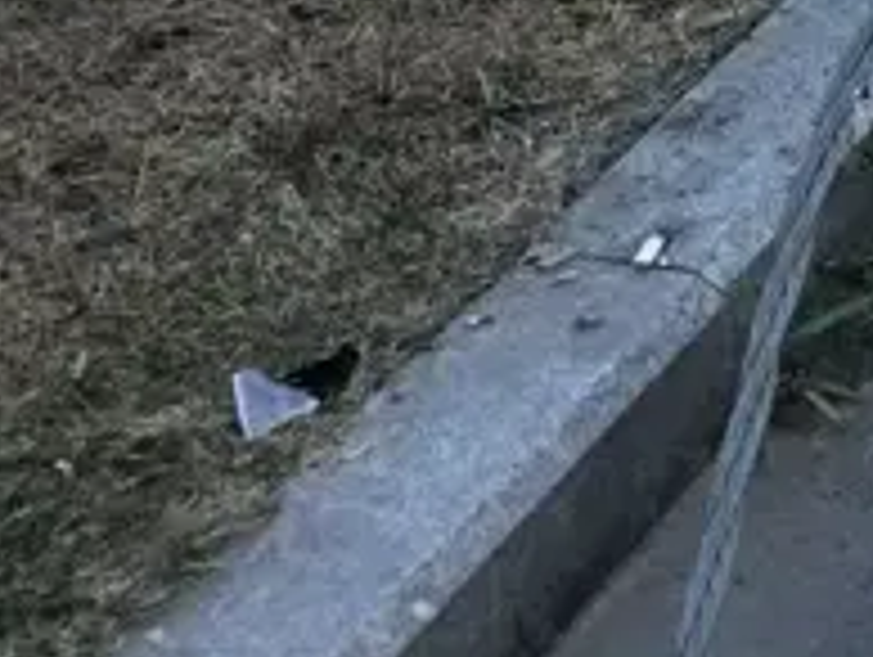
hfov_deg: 13.6
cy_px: -288
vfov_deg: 11.3
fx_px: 3207
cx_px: 1638
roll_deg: -1.5
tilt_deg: -20.8
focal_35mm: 127
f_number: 1.8
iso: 20
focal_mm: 3.99
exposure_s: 1/825
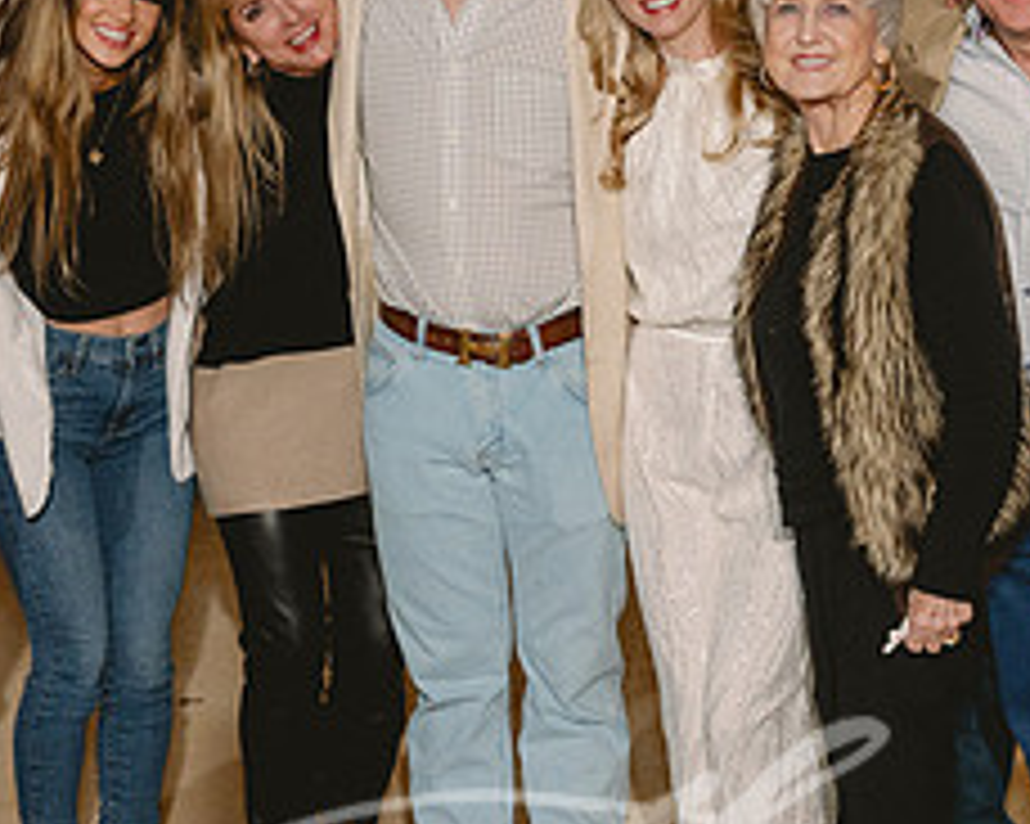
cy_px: 302
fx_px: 2834
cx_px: 606
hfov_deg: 20.6
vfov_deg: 16.5
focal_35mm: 93
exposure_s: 1/80
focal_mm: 33.5
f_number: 4
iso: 1600
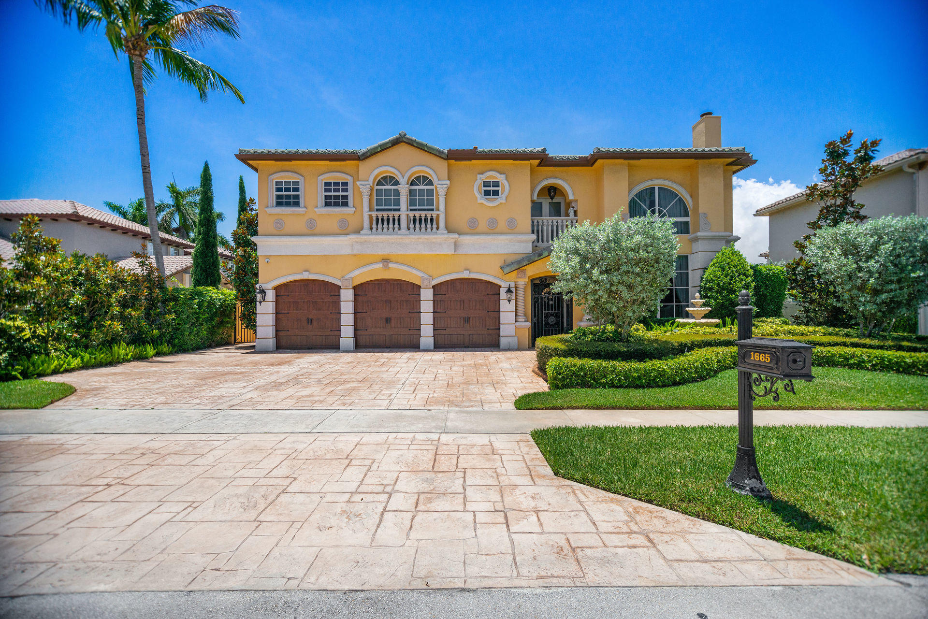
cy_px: 310
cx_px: 464
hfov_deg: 96.7
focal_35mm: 16
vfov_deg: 73.8
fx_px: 413
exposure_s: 1/2500
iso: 320
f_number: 7.1
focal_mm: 16
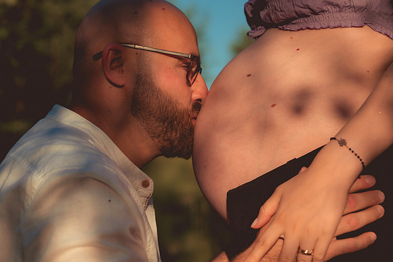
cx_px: 196
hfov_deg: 23.9
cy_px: 131
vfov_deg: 16.1
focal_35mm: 85
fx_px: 927
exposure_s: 1/2000
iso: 400
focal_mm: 85
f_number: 5
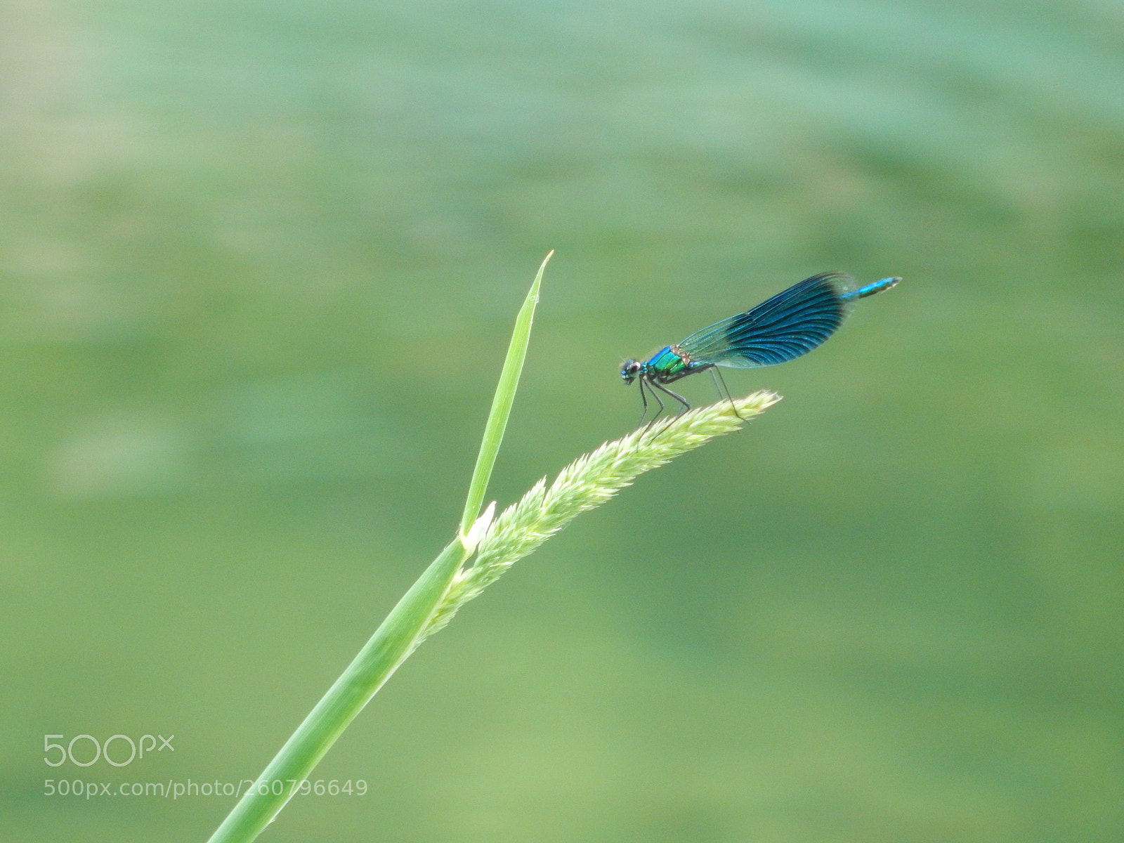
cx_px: 562
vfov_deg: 1.9
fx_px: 24840
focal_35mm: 765
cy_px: 422
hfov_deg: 2.6
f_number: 5.9
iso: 400
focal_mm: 136
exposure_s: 1/100
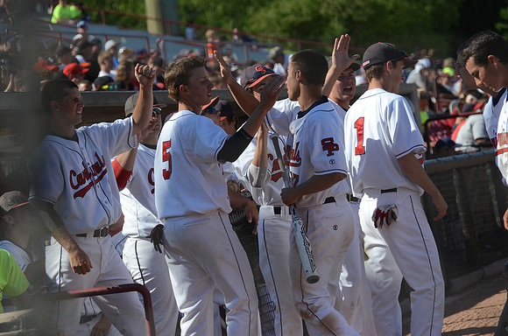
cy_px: 168
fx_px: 2640
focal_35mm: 188
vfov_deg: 7.3
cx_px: 254
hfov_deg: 11.0
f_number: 4.8
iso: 1000
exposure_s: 1/8000
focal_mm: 125
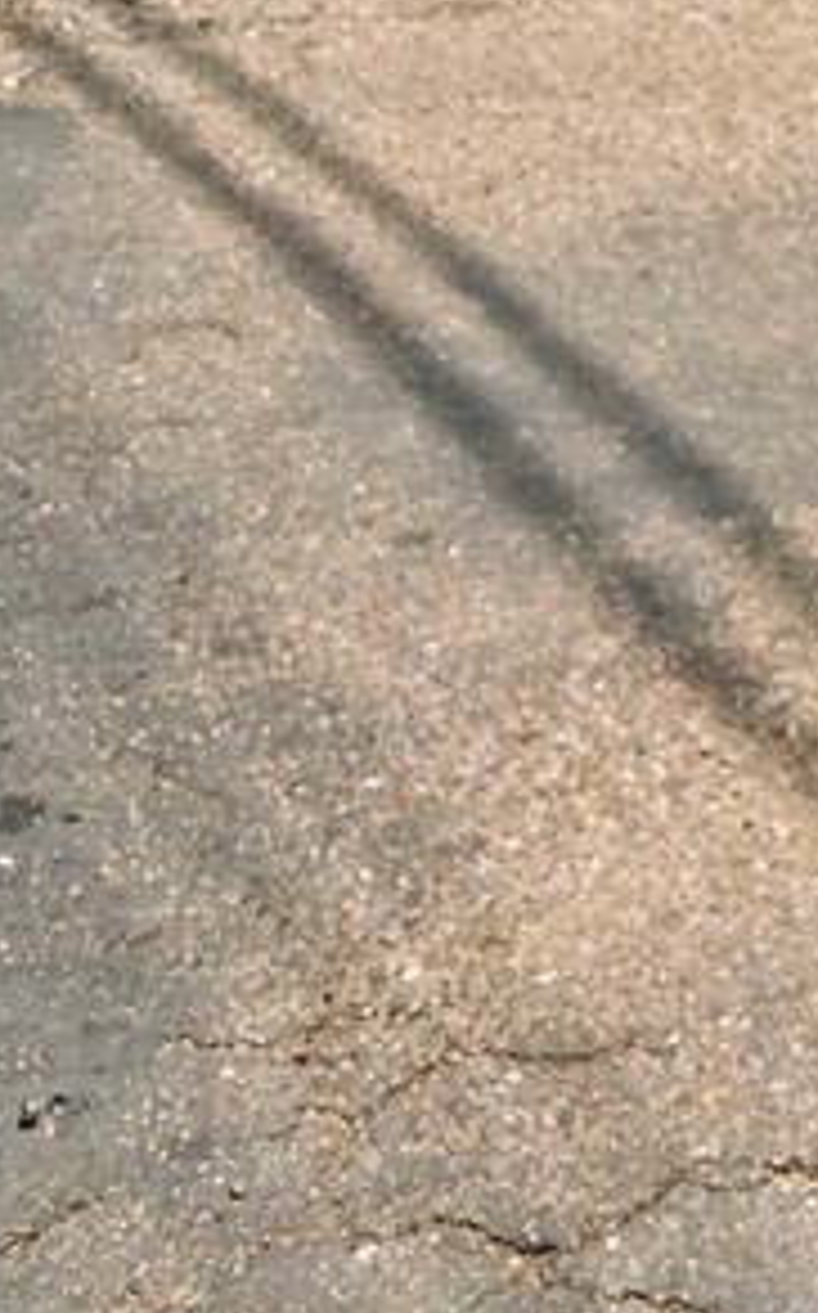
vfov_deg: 15.3
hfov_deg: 11.7
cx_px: 1984
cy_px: -1673
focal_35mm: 91
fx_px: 3252
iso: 1250
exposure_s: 1/2500
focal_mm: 12
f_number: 5.6
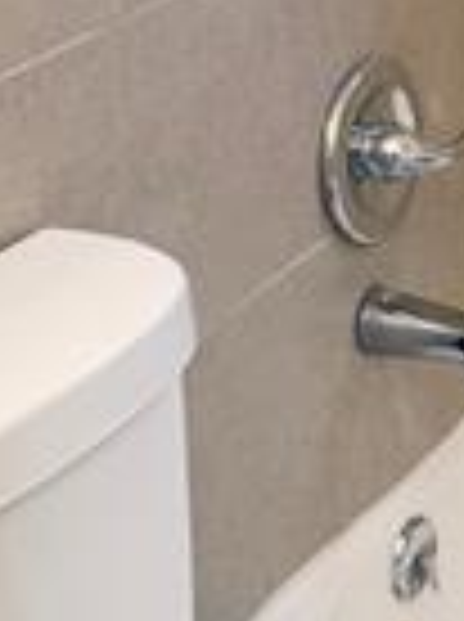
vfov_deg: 14.2
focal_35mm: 134
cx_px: 640
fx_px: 2402
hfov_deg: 10.7
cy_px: -166
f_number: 1.78
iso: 125
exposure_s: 1/60
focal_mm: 6.76
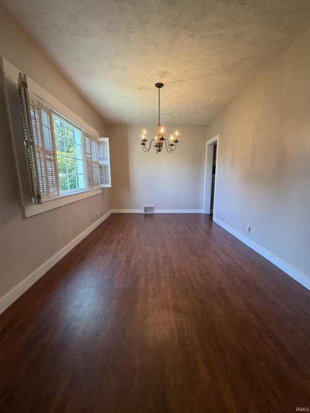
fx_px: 167
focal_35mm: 14
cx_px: 155
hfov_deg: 85.7
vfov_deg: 102.1
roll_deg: -0.7
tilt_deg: -10.7
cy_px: 206
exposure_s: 1/60
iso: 250
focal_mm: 2.22
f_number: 2.2
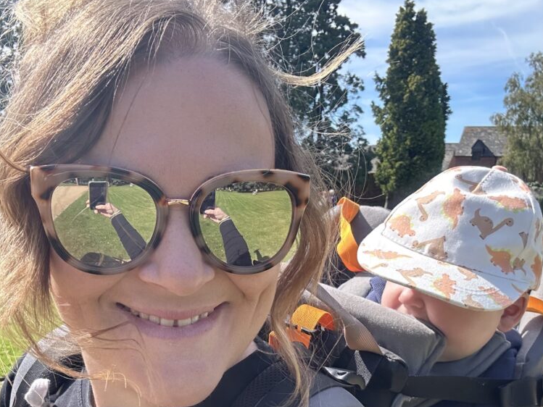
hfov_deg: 45.8
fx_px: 643
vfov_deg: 33.6
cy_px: 353
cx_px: 275
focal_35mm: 41
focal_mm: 2.69
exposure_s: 1/474
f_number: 1.9
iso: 25
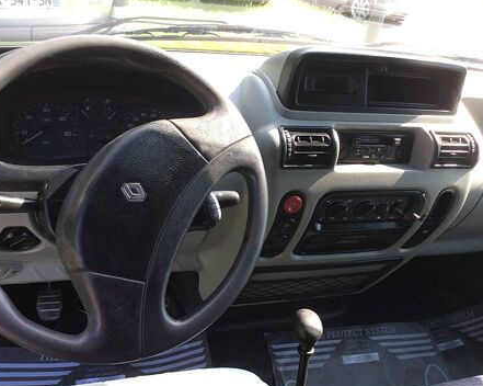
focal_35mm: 34
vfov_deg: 43.3
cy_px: 195
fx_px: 486
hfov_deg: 52.9
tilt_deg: -35.0
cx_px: 229
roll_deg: -6.6
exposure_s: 1/126
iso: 32
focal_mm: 3.3
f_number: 2.4
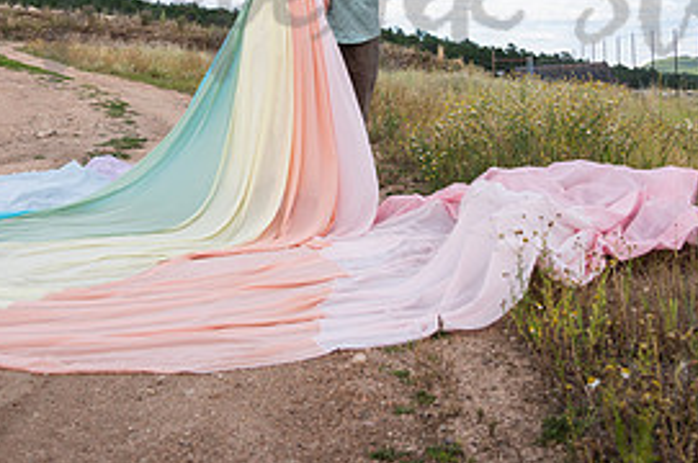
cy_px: -28
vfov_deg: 23.6
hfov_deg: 36.8
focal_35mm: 54
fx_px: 1046
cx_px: 281
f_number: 4.5
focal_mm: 24
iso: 160
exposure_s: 1/400
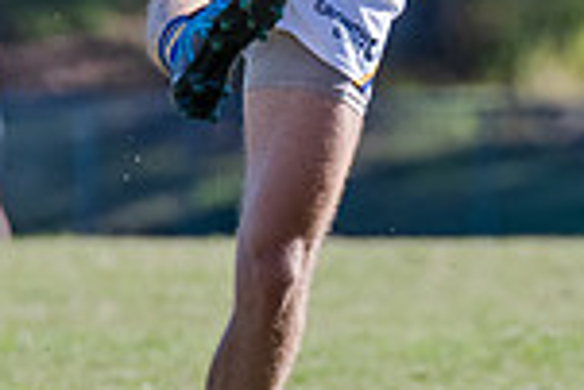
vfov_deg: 0.8
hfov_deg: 1.2
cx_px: 698
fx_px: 27035
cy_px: -4
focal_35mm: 1665
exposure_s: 1/2000
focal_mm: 380
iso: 1000
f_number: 5.6
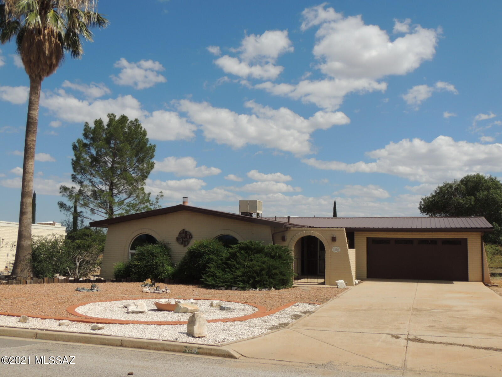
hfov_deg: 52.6
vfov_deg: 40.7
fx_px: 508
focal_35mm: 35
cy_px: 188
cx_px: 251
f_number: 4.1
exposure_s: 1/1250
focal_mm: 6.2
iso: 100
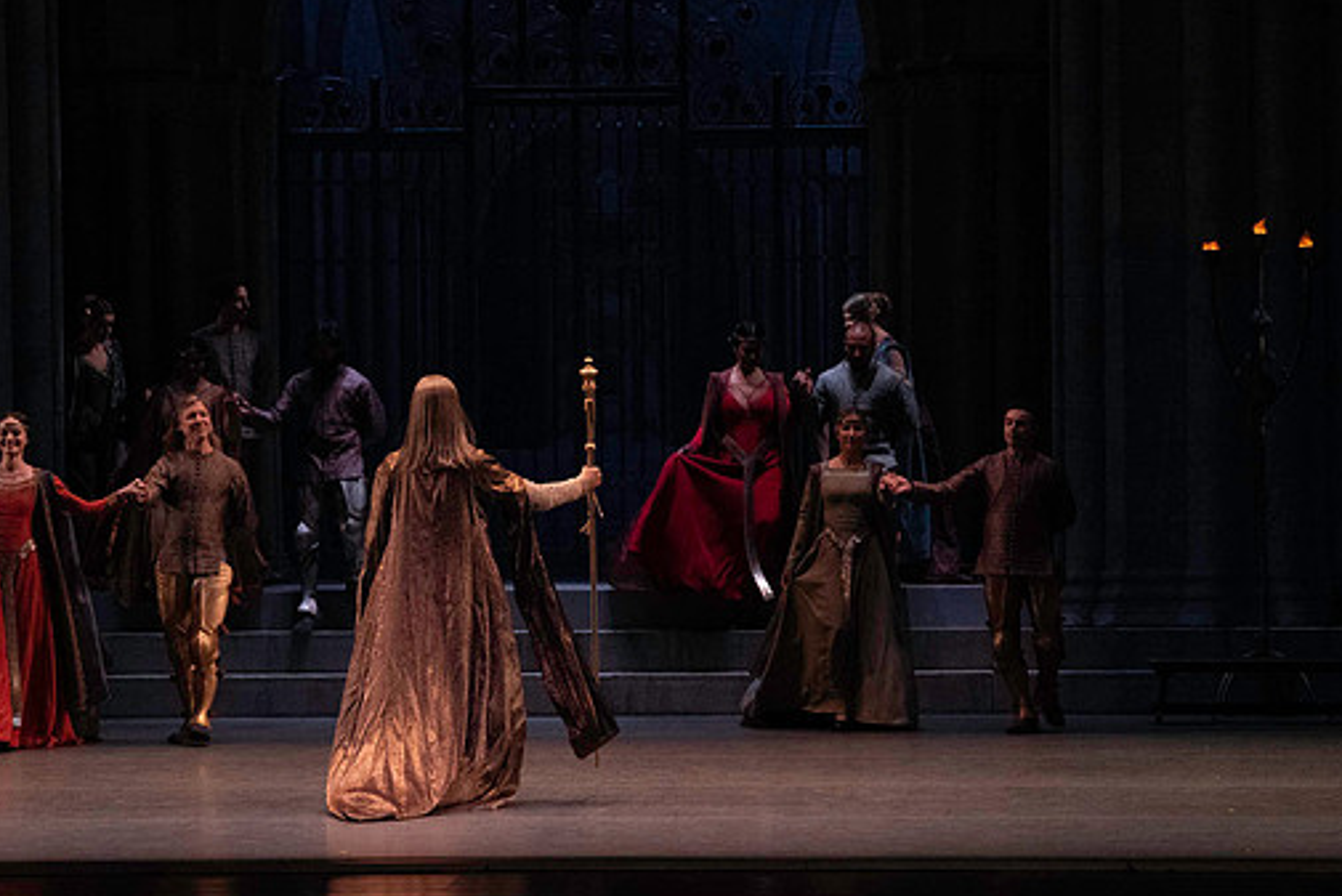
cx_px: 664
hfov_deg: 13.3
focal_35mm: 154
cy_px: 472
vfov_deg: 8.9
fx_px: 5742
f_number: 7.1
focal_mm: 134
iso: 12800
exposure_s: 1/400
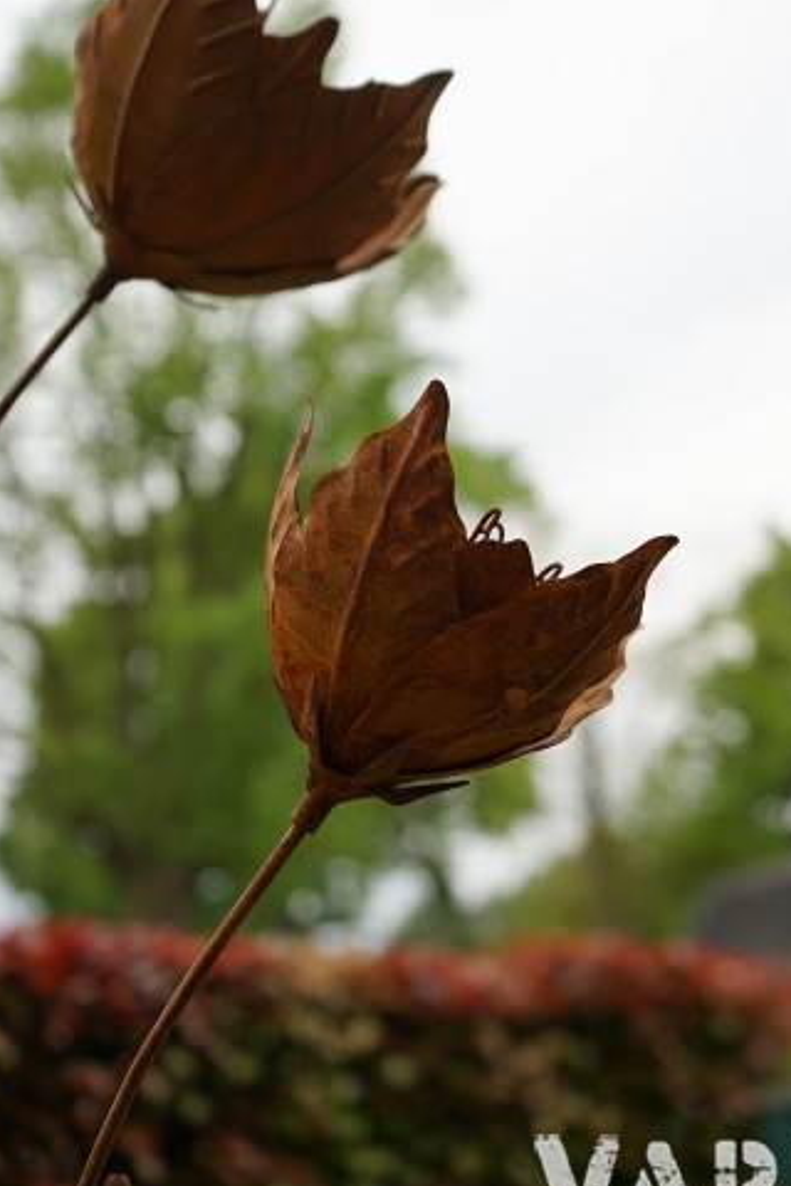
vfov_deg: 39.6
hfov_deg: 27.0
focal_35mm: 50
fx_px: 1648
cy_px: 561
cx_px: 430
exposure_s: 1/60
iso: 125
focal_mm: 40
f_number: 4
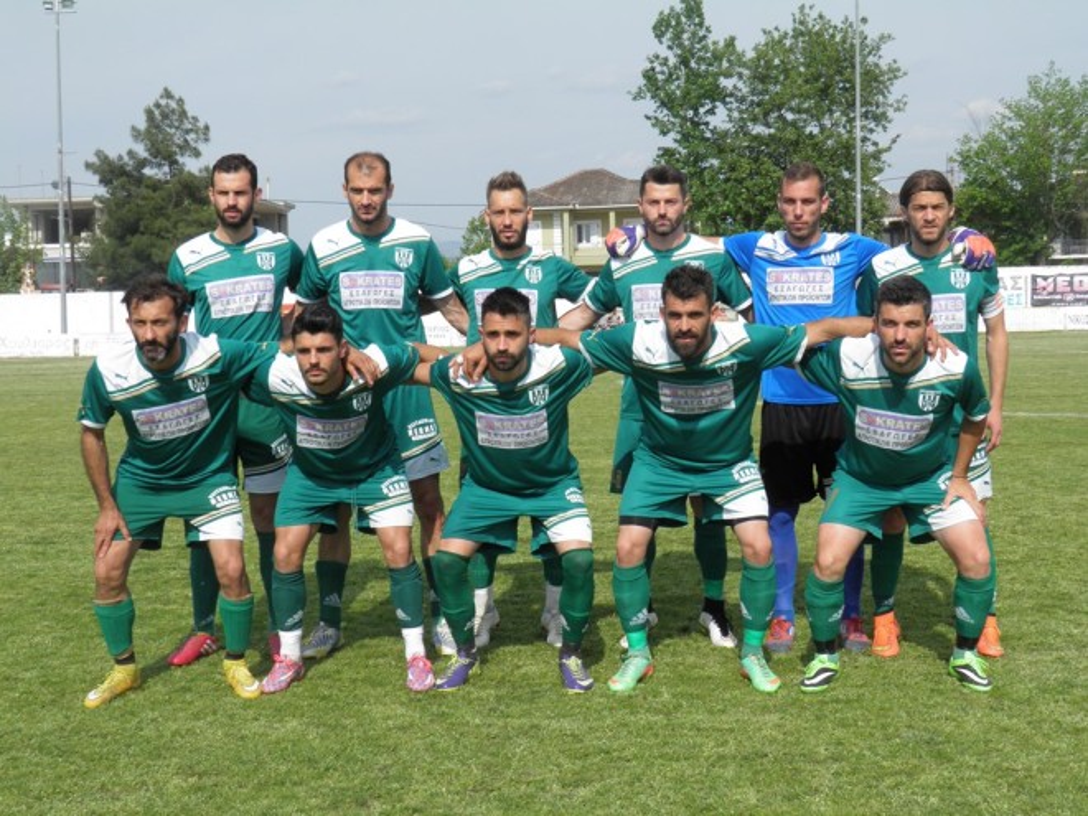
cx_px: 544
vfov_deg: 29.7
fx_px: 1540
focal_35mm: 49
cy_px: 408
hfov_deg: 38.9
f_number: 5.5
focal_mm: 8.9
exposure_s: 1/320
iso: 50
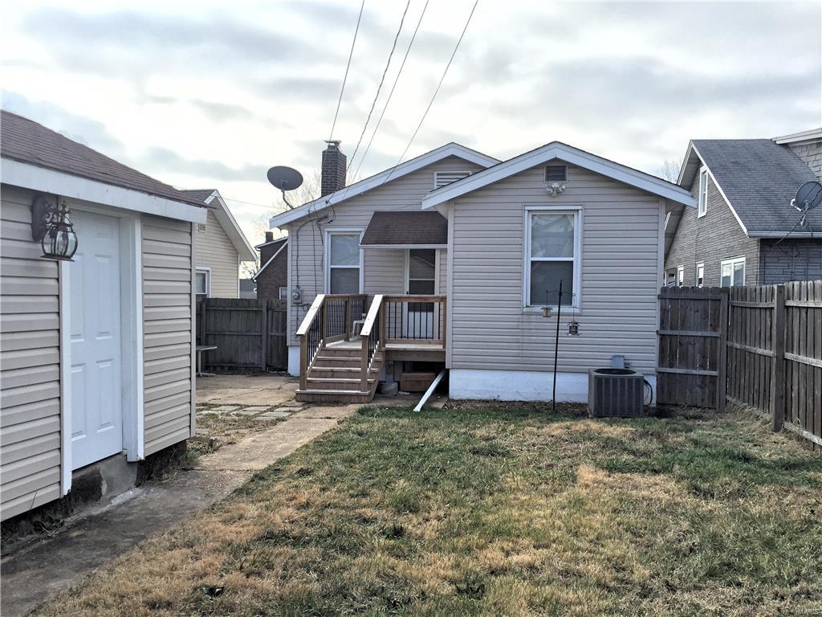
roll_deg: -0.3
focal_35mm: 29
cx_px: 411
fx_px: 689
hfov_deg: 61.7
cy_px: 308
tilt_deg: -0.5
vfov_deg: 48.2
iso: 32
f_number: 2.2
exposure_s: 1/824
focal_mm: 4.15
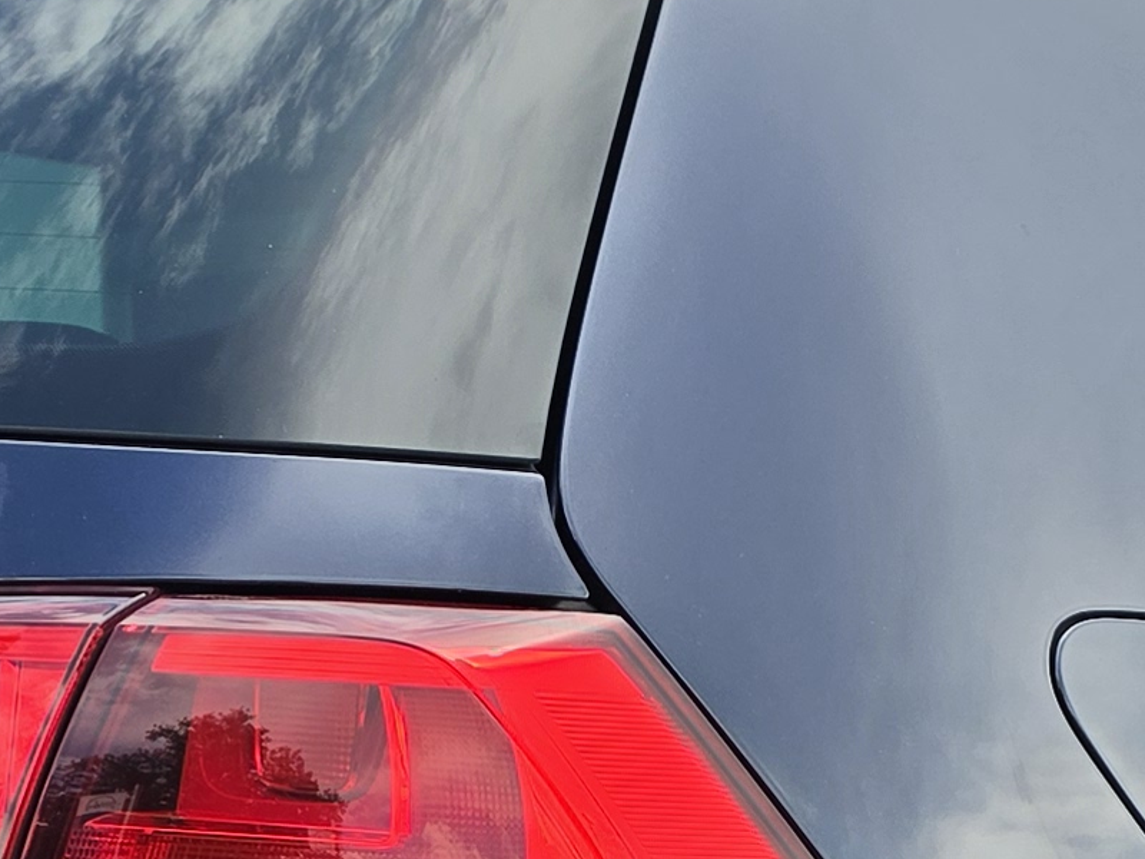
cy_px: 1049
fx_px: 3804
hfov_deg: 17.1
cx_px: 687
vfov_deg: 12.6
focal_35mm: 115
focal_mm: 6.5
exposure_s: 1/2476
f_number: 1.4
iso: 64
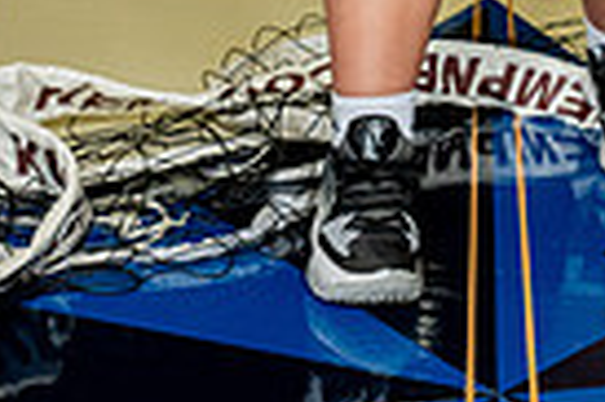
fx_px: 1930
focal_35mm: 115
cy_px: -504
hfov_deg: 17.3
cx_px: 649
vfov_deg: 10.5
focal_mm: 35
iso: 800
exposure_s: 1/200
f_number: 7.1
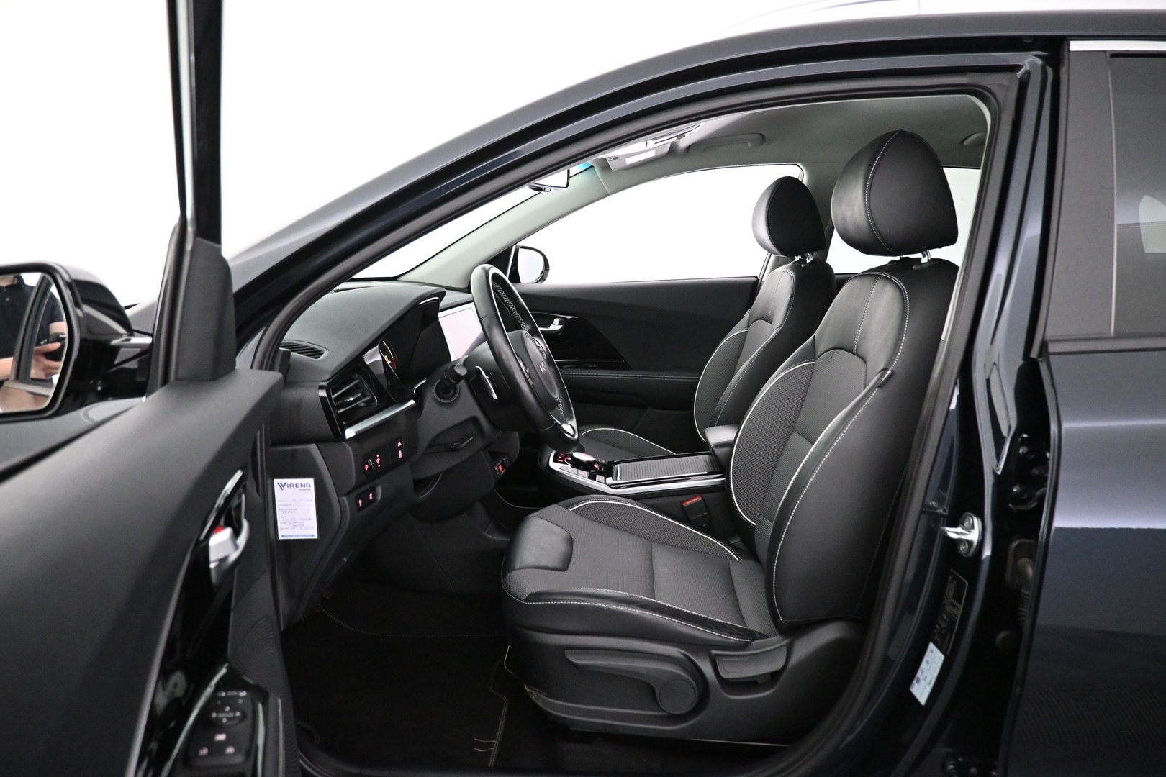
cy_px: 388
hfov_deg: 73.7
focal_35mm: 24
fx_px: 777
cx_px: 583
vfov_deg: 53.1
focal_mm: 16
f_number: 3.5
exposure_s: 1/60
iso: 4000
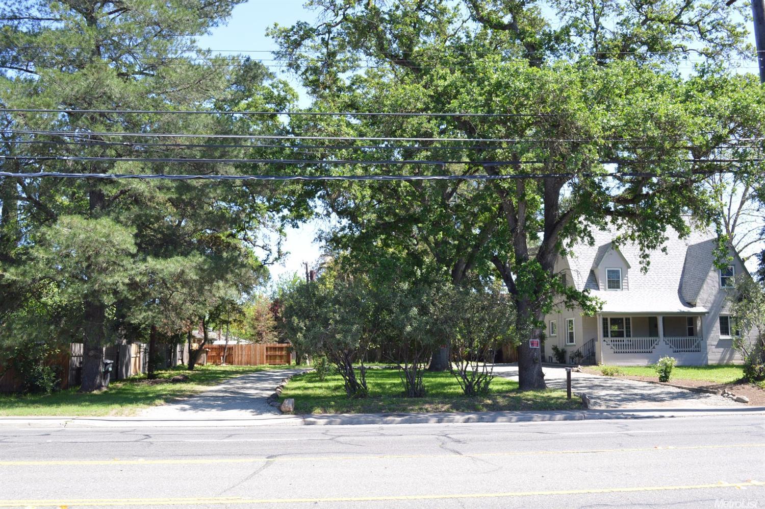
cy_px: 254
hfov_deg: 57.3
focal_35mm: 33
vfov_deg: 39.9
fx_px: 701
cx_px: 382
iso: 220
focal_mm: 22
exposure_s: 1/125
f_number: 8
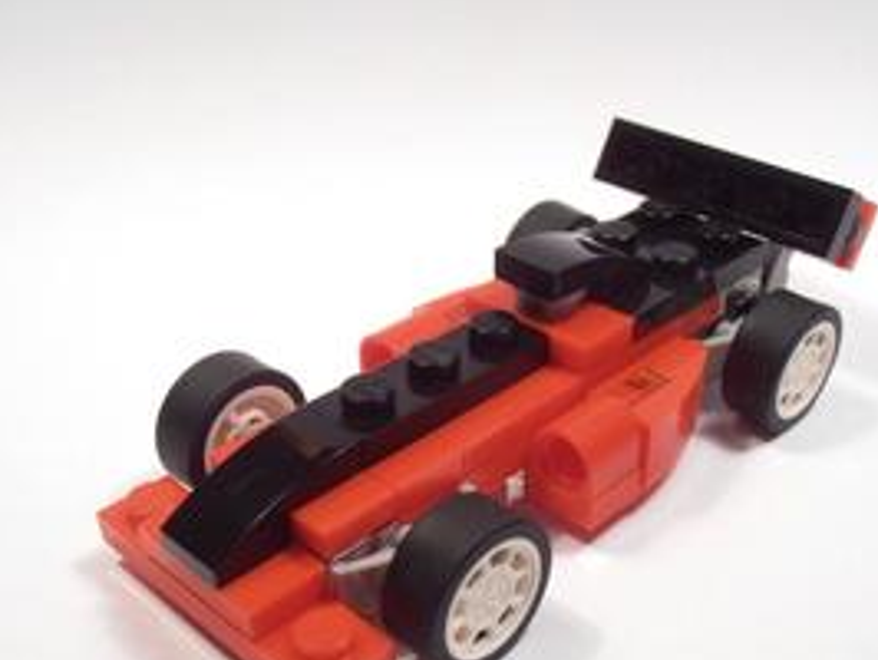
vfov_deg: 29.0
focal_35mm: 50
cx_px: 479
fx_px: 1269
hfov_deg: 38.1
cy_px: 439
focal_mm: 6.61
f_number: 3.9
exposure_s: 1/40
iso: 80
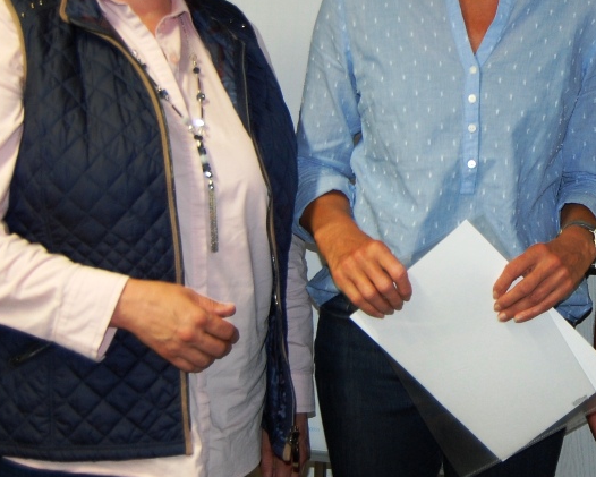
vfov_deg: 19.8
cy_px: 133
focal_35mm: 77
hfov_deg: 24.0
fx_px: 1358
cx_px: 554
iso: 400
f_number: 4
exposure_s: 1/60
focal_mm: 24
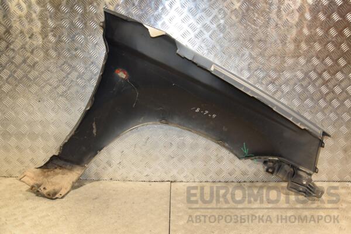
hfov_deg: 59.5
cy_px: 117
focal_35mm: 32
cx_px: 176
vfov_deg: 41.7
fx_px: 307
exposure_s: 1/200
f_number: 5
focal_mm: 21
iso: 800
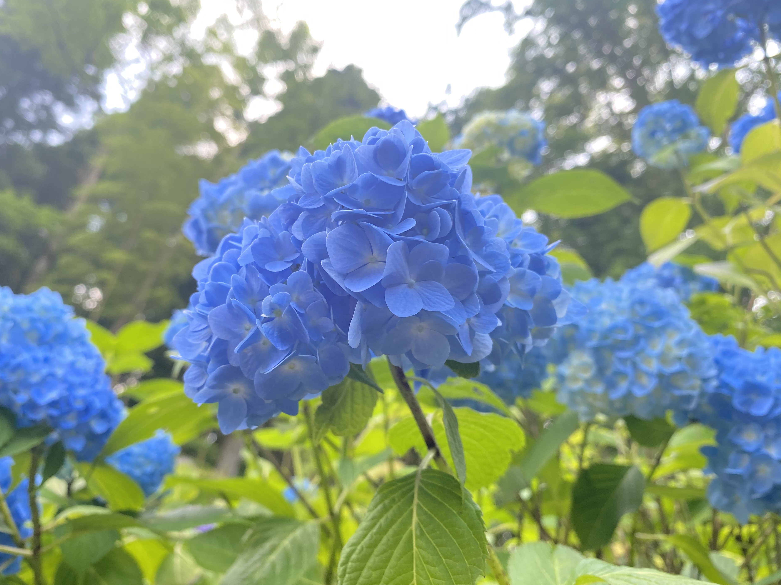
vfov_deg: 49.7
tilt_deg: +49.5
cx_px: 369
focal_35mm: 28
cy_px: 273
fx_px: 632
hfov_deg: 63.4
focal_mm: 4.25
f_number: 1.8
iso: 50
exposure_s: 1/121
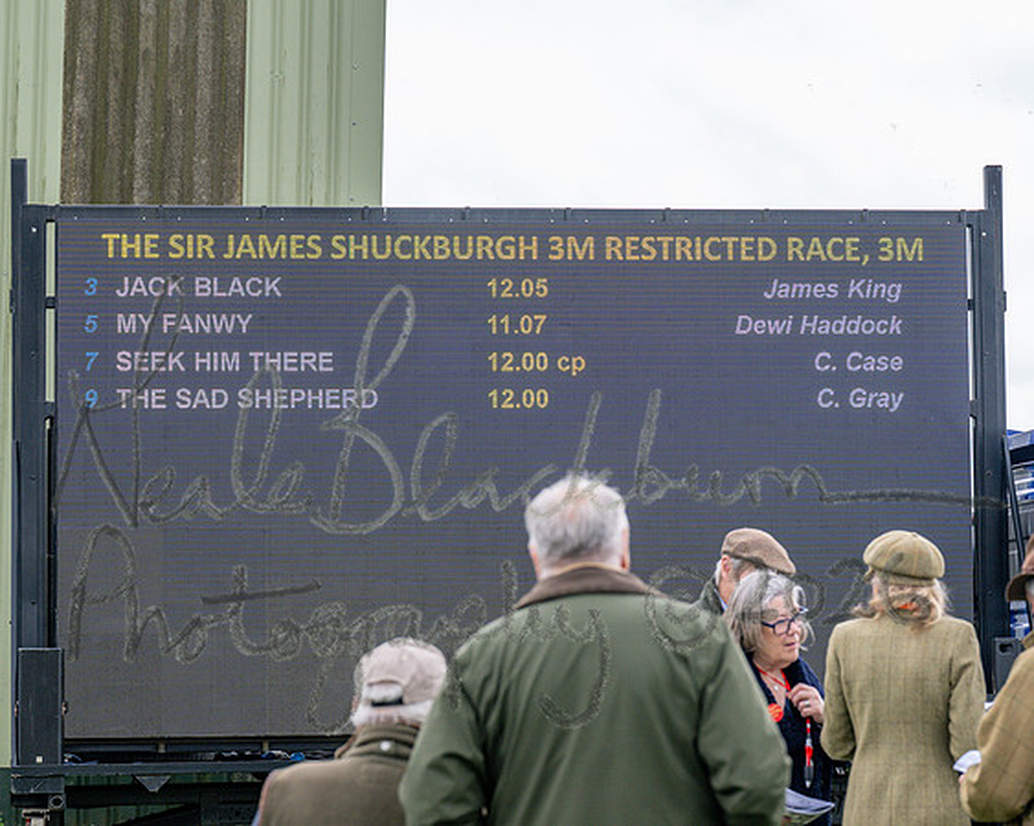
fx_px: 3955
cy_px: 322
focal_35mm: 129
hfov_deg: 14.9
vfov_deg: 11.9
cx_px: 622
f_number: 5
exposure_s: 1/800
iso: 400
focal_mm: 94
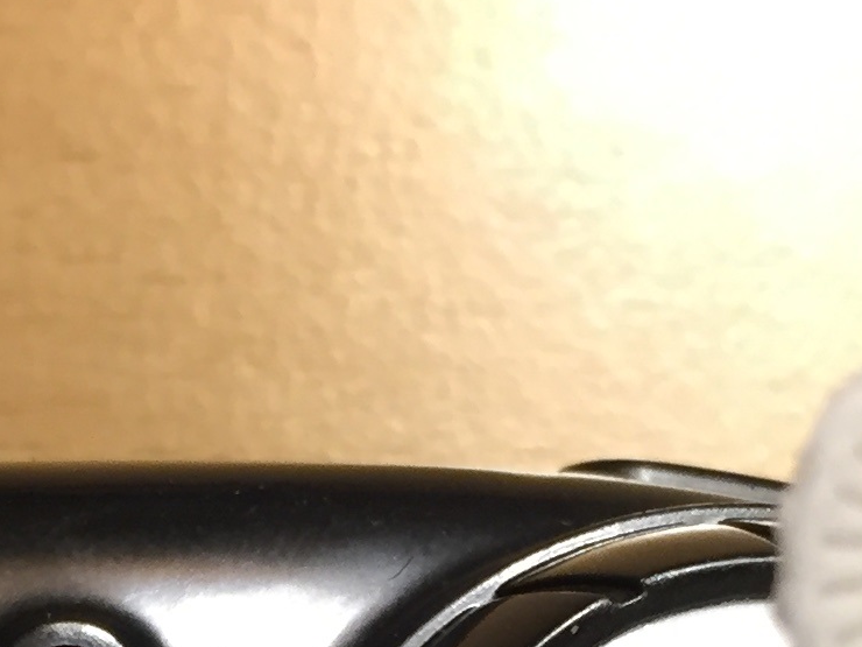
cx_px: 200
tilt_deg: -84.4
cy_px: 1224
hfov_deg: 15.3
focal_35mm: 128
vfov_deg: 10.7
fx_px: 3187
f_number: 2.2
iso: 125
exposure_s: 1/33
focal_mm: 4.15
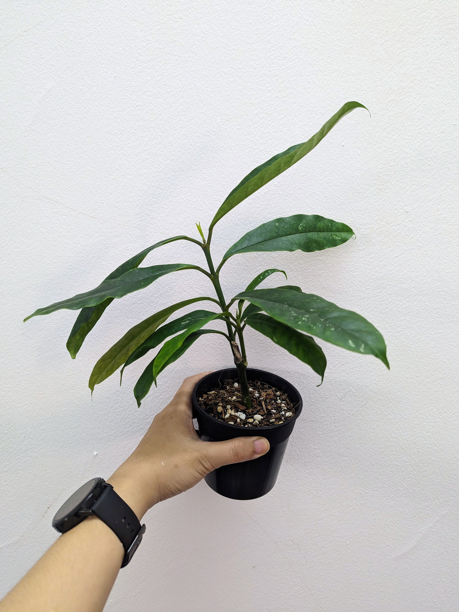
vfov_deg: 71.6
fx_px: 424
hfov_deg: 56.8
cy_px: 306
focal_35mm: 24
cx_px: 230
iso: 317
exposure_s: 1/83.5
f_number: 1.85
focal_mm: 6.81
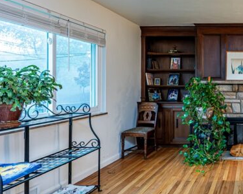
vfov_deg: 51.5
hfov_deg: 49.9
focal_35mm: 28
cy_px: 92
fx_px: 201
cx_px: 246
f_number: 9
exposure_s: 1/25
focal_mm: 14
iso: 4000
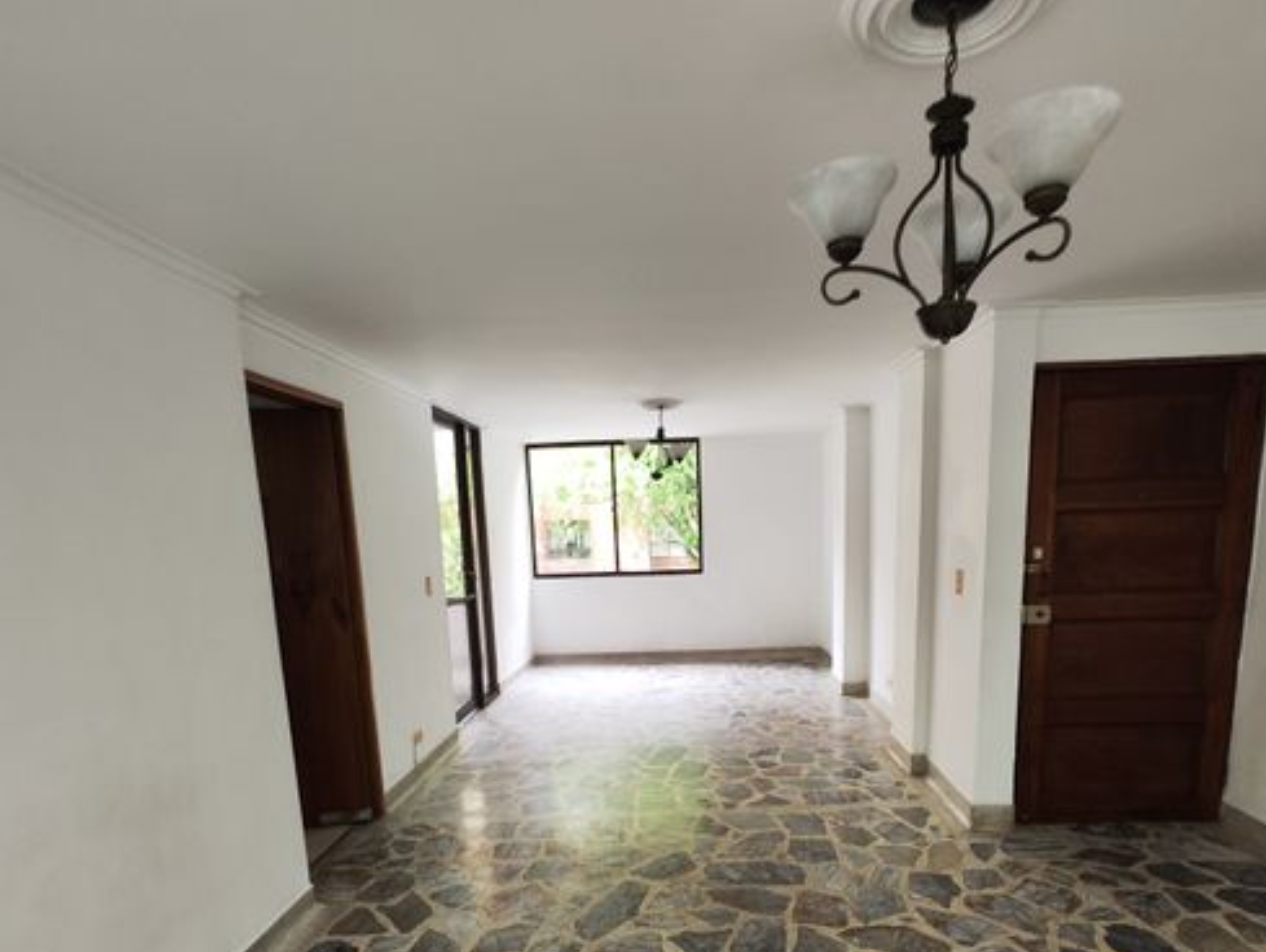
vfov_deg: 66.7
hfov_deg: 84.5
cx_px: 673
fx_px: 696
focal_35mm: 19
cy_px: 644
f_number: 2.2
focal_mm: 2.16
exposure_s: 1/30
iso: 239
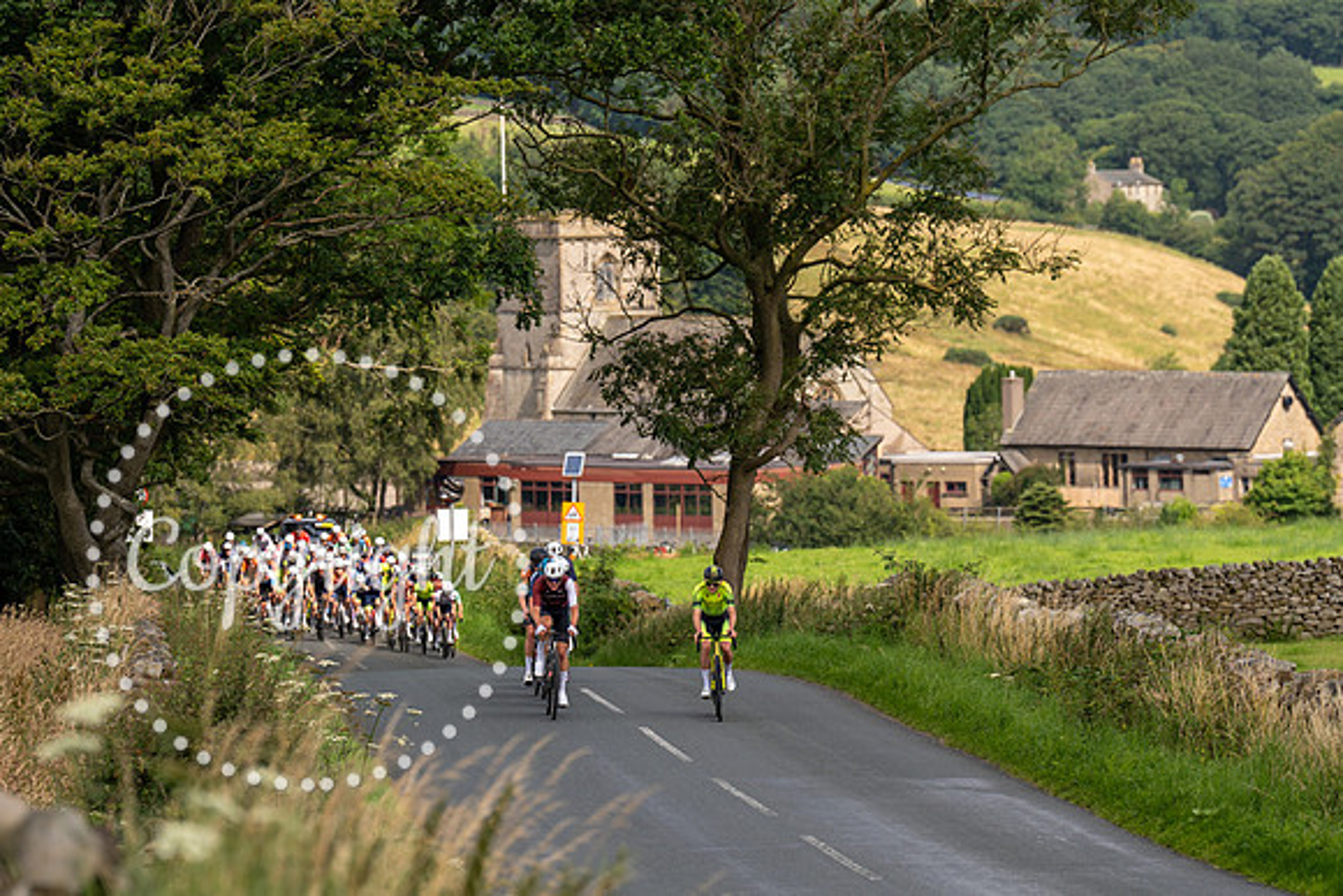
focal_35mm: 208
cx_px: 634
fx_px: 7767
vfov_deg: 6.6
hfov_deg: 9.9
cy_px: 511
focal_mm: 163
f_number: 4
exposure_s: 1/1000
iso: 100
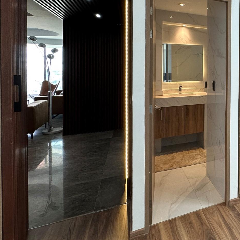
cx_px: 246
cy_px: 72
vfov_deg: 57.2
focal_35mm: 27
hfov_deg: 47.7
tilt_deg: +0.2
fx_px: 212
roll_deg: -1.5
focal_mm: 2.22
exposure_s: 1/120
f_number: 2.2
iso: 125
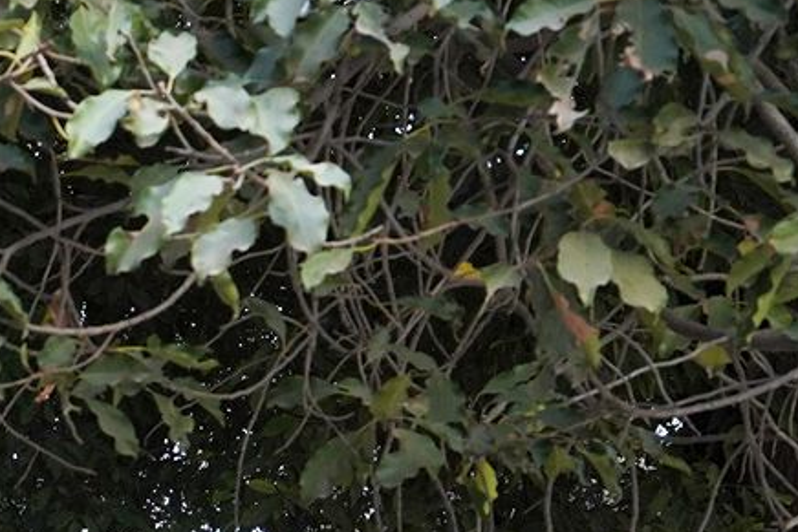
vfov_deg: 11.8
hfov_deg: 16.4
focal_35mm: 110
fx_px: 2439
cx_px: -512
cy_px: 868
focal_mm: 24
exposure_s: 1/100
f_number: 5.6
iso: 640
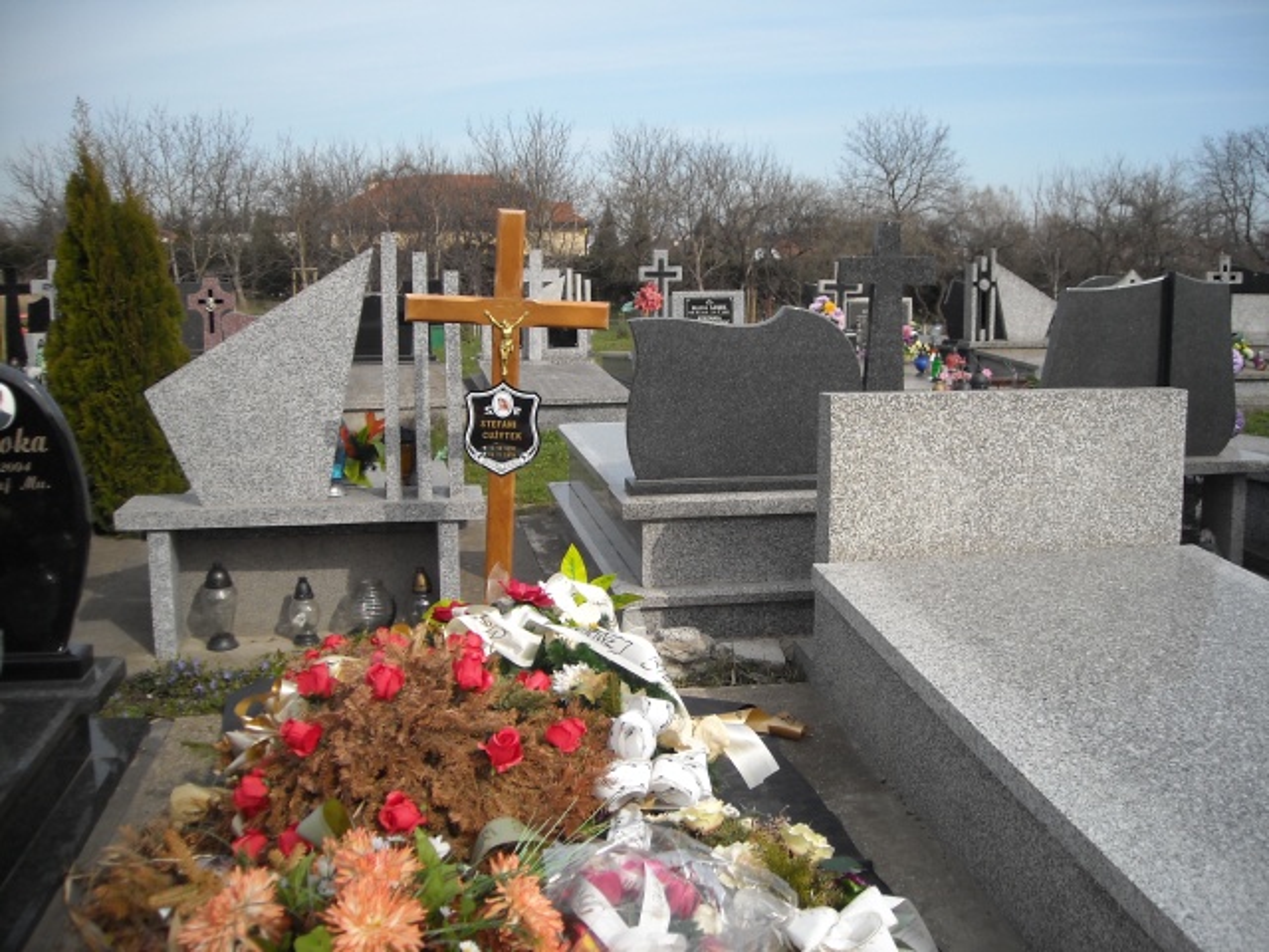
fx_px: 1283
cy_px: 476
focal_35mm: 35
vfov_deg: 40.7
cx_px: 634
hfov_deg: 52.6
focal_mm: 5.7
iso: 64
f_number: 5.6
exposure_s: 1/228
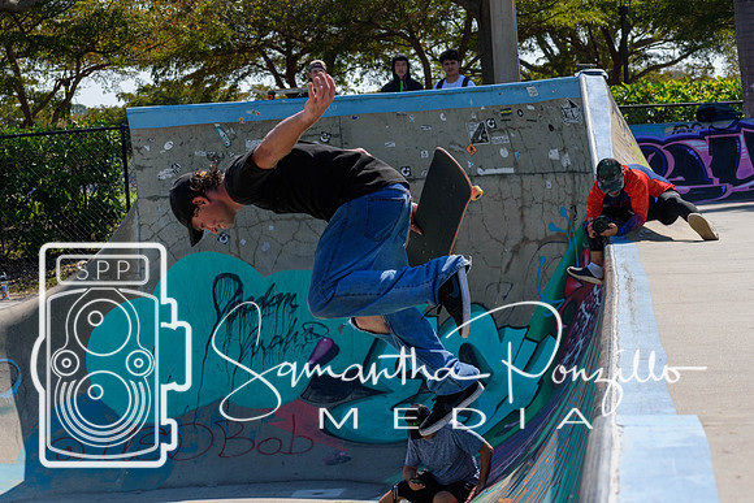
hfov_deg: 19.5
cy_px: 252
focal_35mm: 105
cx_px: 377
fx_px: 2200
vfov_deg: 13.0
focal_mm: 70
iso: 200
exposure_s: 1/800
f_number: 7.1
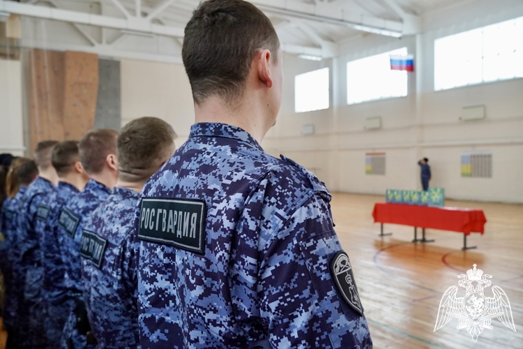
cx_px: 262
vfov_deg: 40.0
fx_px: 479
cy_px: 174
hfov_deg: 57.2
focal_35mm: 33
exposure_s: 1/160
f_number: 4
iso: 1250
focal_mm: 22
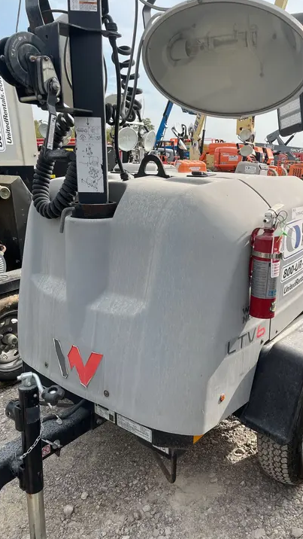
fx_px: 414
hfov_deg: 40.0
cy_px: 269
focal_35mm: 29
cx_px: 183
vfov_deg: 66.1
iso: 50
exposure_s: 1/1832
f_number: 1.6
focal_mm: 5.1
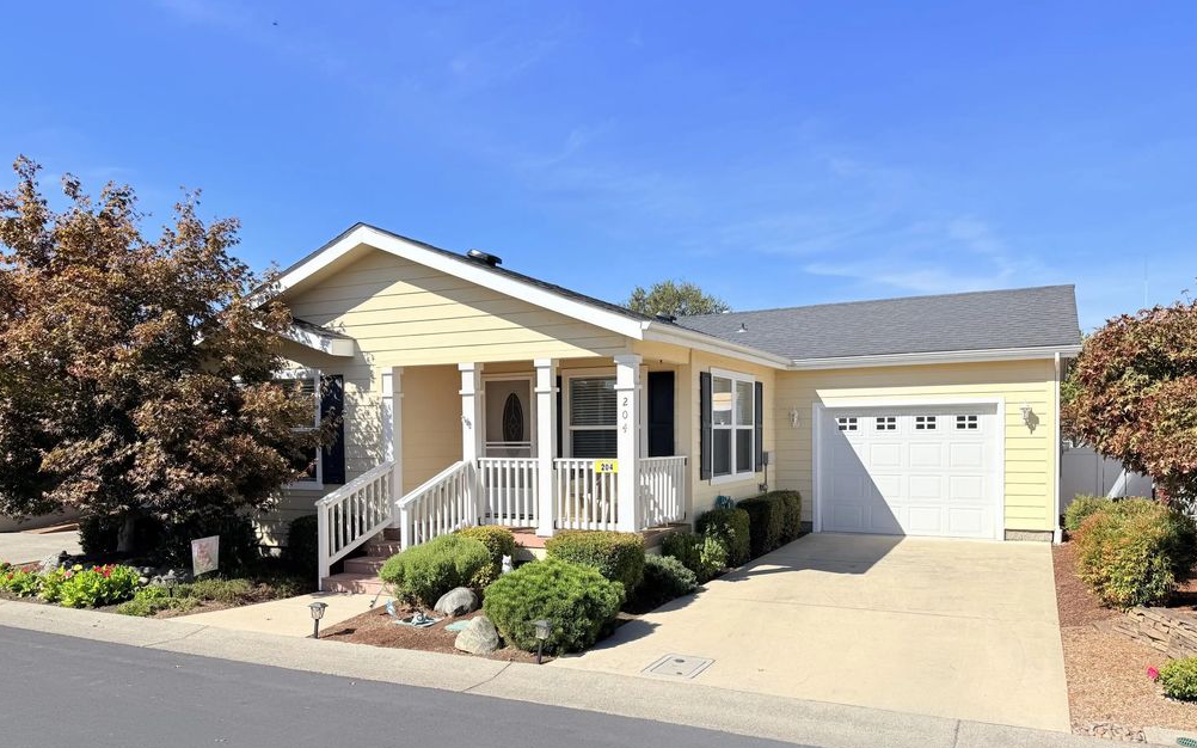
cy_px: 458
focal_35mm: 26
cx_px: 606
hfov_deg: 70.4
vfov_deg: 47.2
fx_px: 848
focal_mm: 6.76
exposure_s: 1/6711
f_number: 1.78
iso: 80
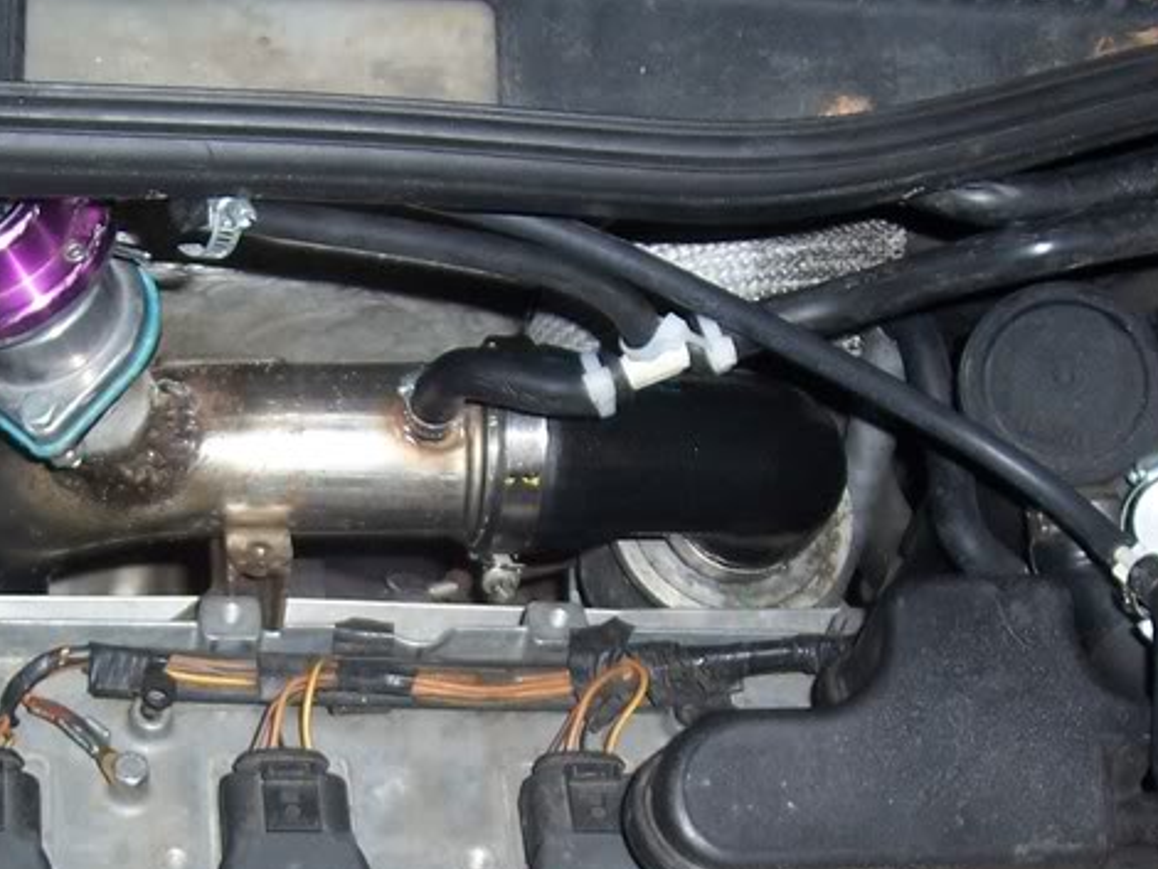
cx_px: 404
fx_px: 2477
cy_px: 746
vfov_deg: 19.6
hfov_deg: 26.2
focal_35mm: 74
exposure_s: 1/60
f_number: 2.7
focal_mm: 5.6
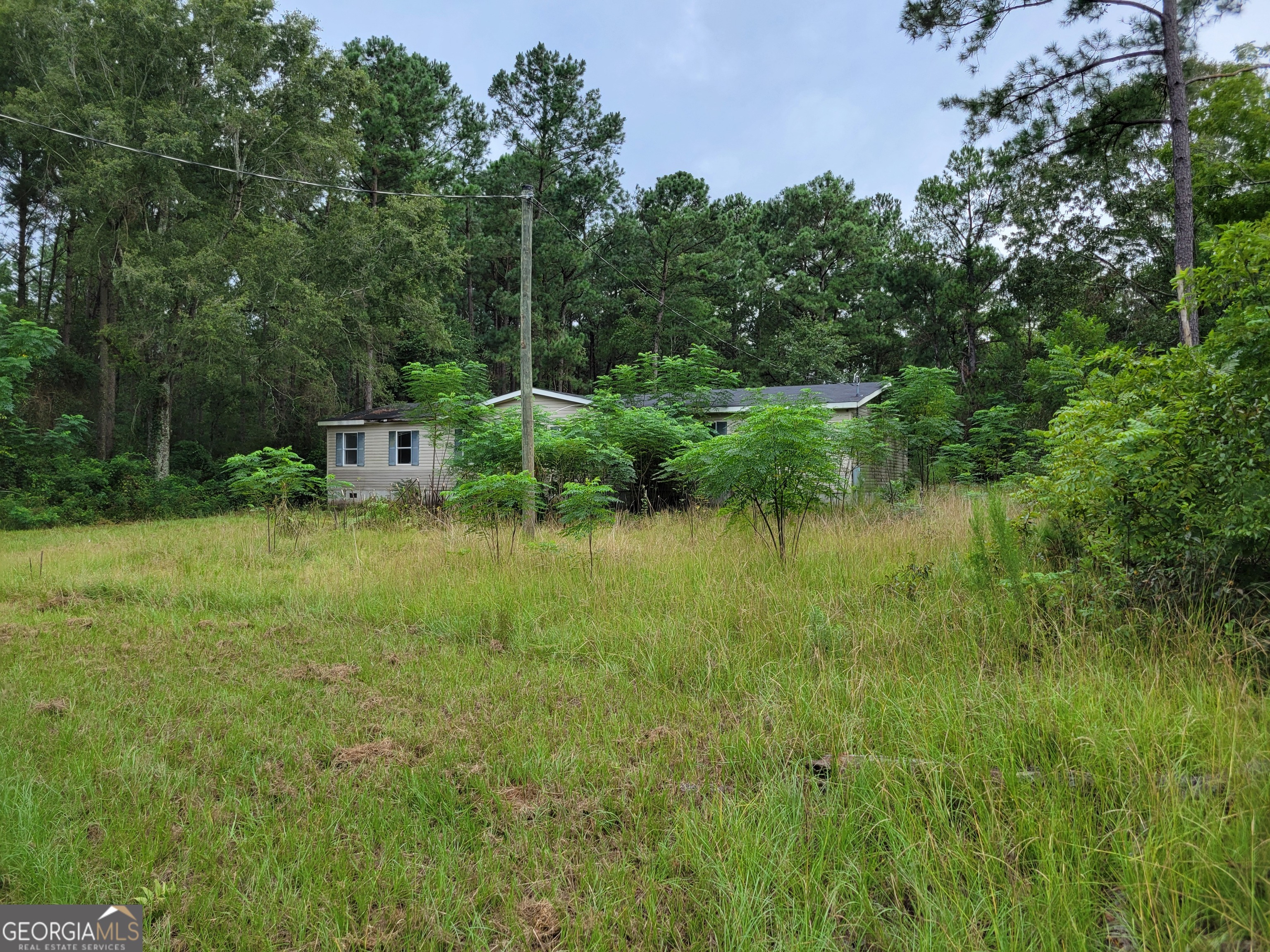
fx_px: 954
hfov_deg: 67.3
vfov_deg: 53.1
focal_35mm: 26
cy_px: 476
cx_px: 635
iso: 40
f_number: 1.8
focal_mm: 5.4
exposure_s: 1/547
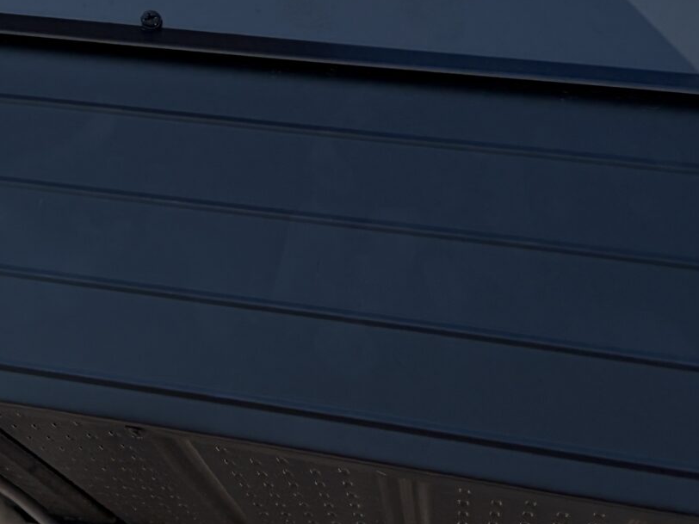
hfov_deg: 22.3
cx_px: -96
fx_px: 1656
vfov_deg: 16.5
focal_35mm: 82
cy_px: -244
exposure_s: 1/2208
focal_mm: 5.96
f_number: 1.6
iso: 50
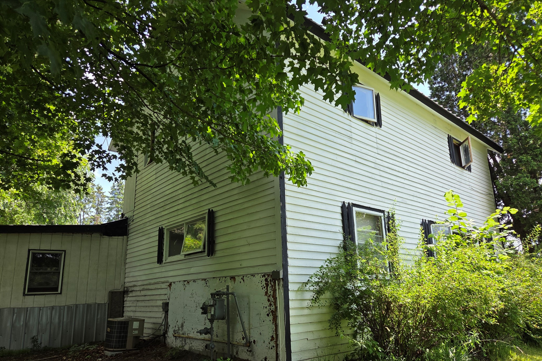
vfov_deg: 53.0
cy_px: 203
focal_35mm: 24
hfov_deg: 73.7
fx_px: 361
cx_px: 271
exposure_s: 1/1000
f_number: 1.8
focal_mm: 5.4
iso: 80
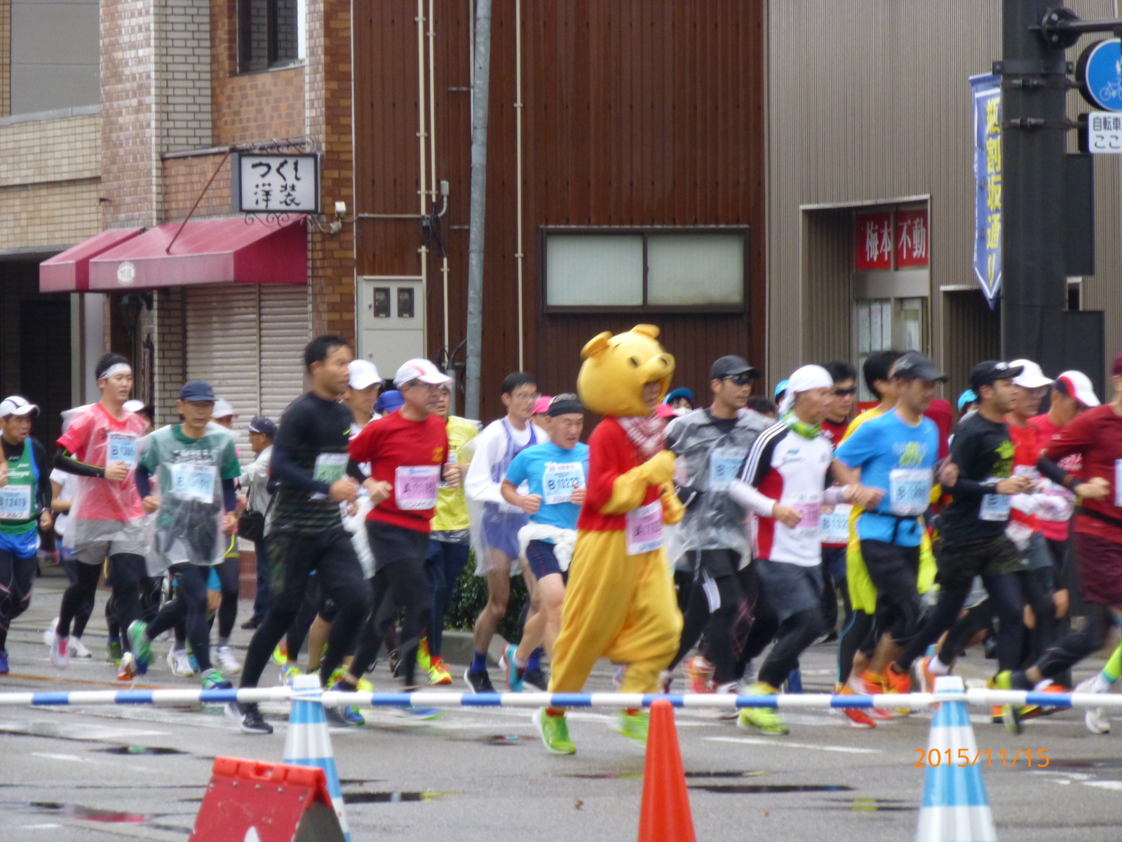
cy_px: 421
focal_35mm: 249
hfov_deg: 8.0
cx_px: 561
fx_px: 8071
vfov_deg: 6.0
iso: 400
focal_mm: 44.4
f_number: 5.7
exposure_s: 1/80
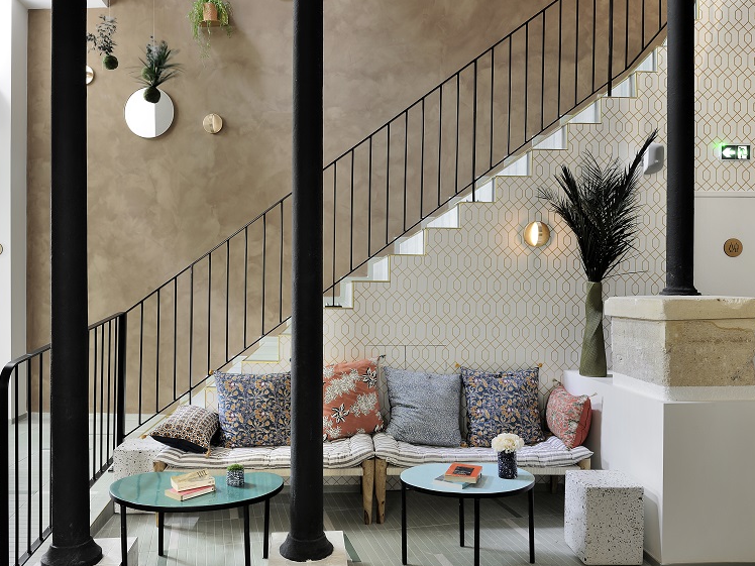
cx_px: 362
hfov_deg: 65.3
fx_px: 589
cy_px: 292
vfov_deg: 51.3
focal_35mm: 27
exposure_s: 4
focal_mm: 24
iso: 100
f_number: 13
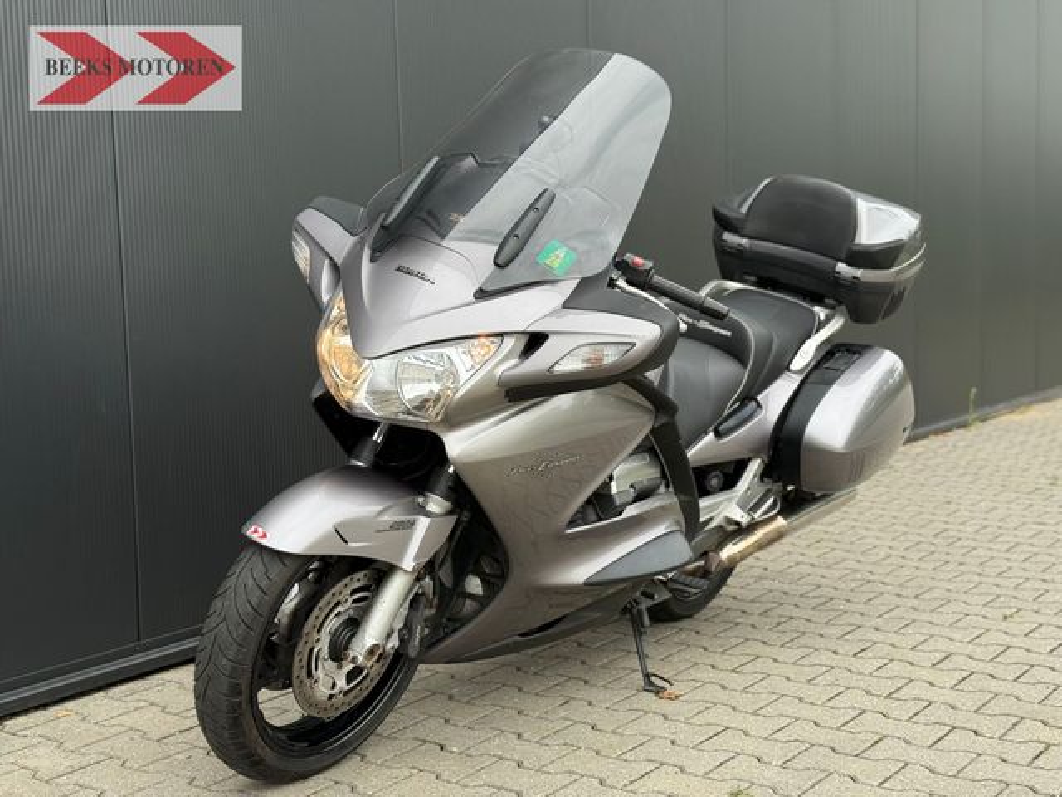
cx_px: 531
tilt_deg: -4.2
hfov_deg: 39.7
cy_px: 398
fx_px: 1473
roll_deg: +1.5
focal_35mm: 48
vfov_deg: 30.3
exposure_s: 1/253
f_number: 1.78
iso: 80
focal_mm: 6.76
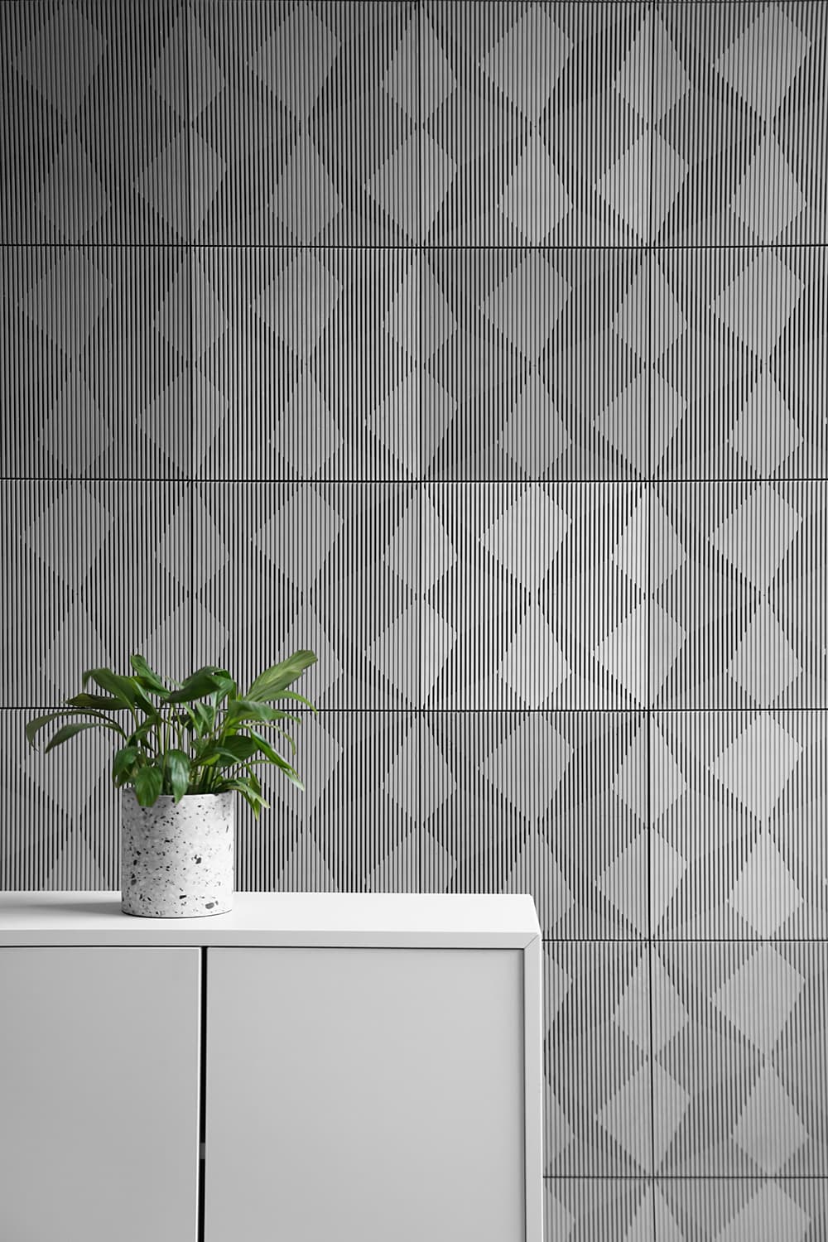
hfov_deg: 24.2
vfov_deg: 35.6
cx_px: 414
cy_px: 621
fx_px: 1932
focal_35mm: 56
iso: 100
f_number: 2.8
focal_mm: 56
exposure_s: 1/15
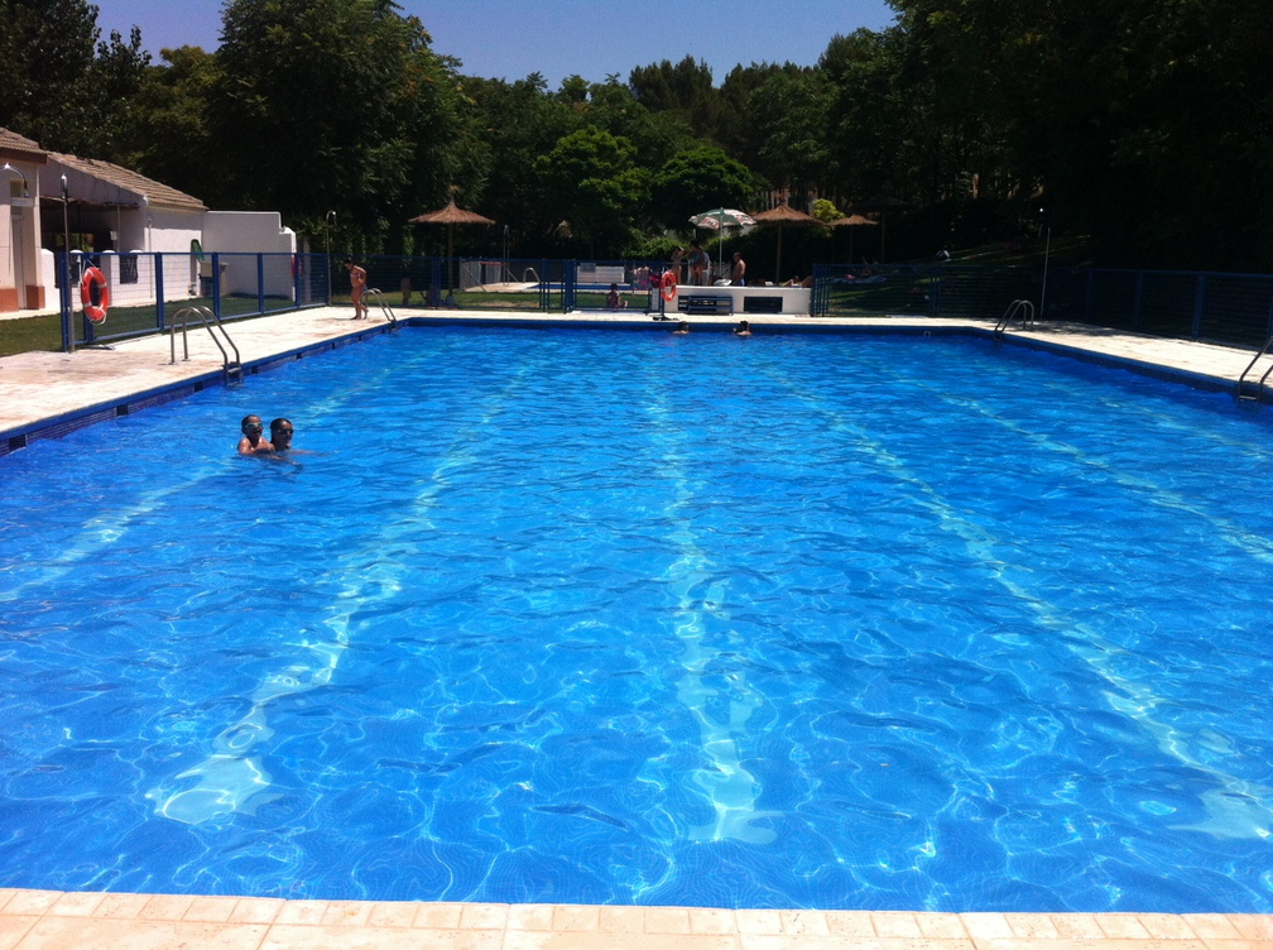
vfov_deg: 40.6
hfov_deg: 52.7
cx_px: 636
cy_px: 475
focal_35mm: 35
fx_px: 1285
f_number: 2.8
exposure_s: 1/2514
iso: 80
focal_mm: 3.85
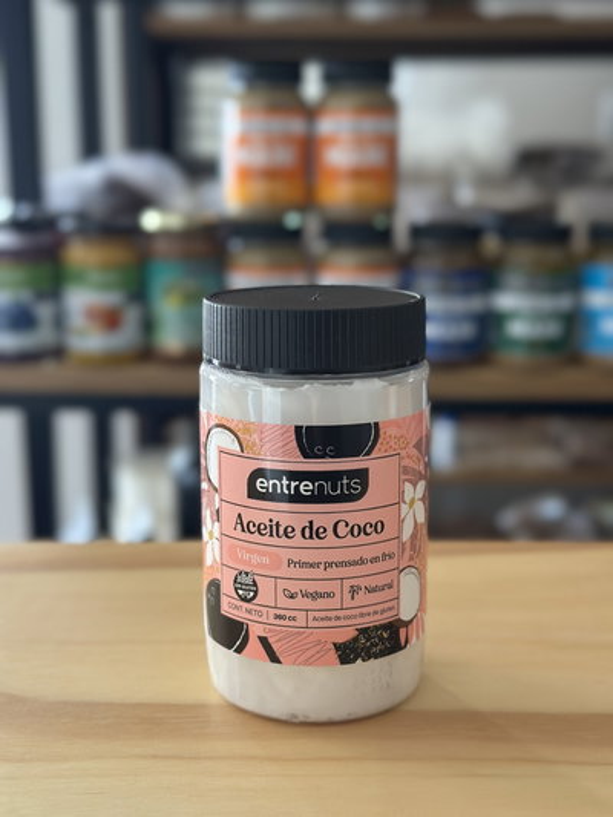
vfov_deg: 39.6
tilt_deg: -12.3
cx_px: 306
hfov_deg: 30.3
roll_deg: -0.3
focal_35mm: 48
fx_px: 1133
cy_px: 408
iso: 400
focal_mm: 6.86
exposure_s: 1/40
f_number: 1.78
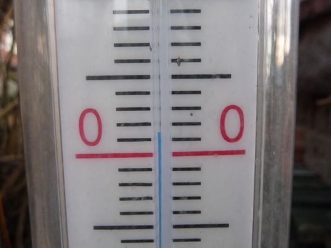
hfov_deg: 56.8
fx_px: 306
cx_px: 166
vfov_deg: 44.2
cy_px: 124
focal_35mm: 32
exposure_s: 1/160
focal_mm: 5.3
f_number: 3.5
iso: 400
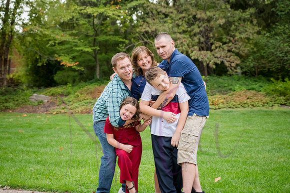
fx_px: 806
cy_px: 96
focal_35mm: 100
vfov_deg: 13.7
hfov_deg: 20.4
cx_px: 145
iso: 1250
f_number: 5.6
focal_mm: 100
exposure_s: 1/250
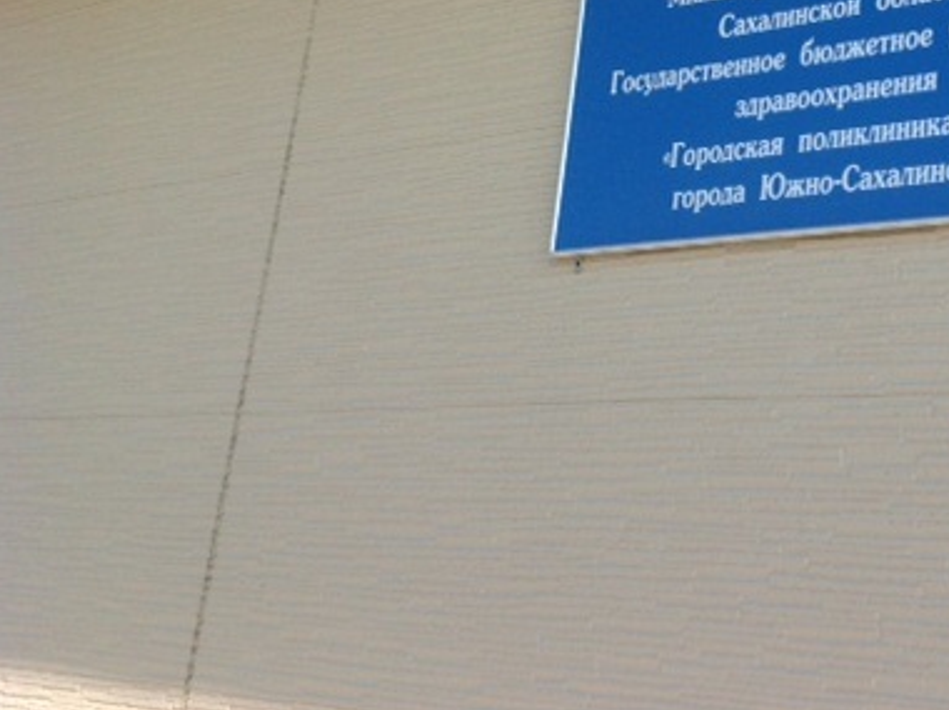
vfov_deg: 24.4
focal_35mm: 59
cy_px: 150
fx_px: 1615
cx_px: 777
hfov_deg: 31.8
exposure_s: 1/1043
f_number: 2.4
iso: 50
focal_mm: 4.28
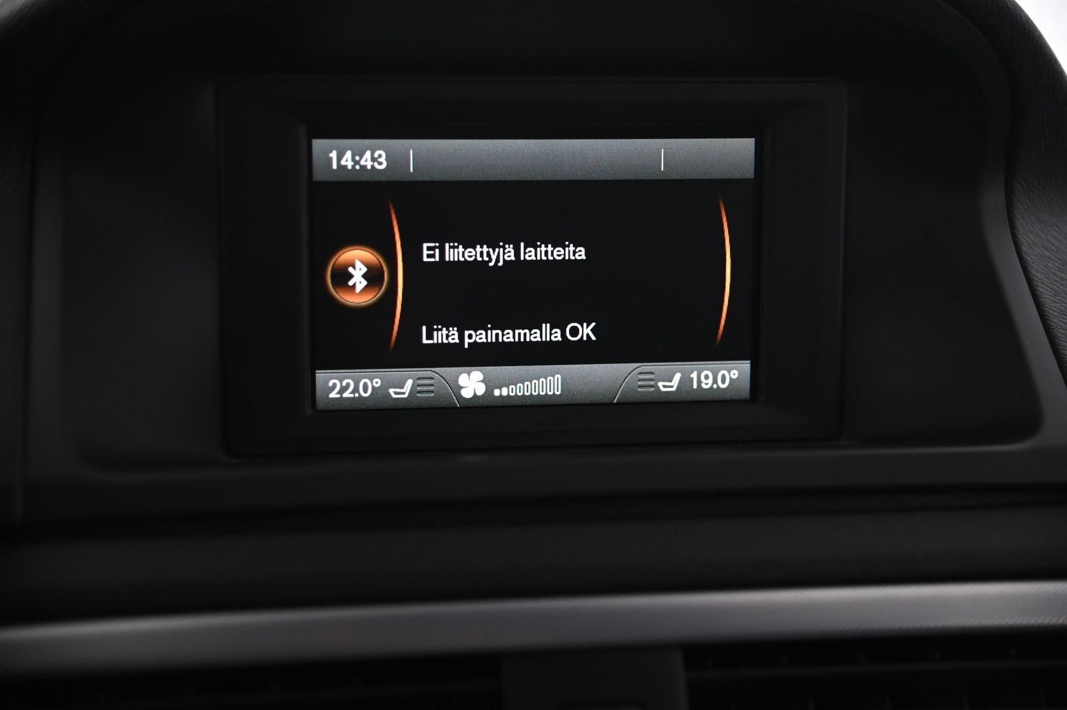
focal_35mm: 75
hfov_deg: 27.0
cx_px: 534
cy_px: 355
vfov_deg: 18.2
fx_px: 2221
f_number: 4
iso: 2000
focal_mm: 75
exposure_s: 1/30
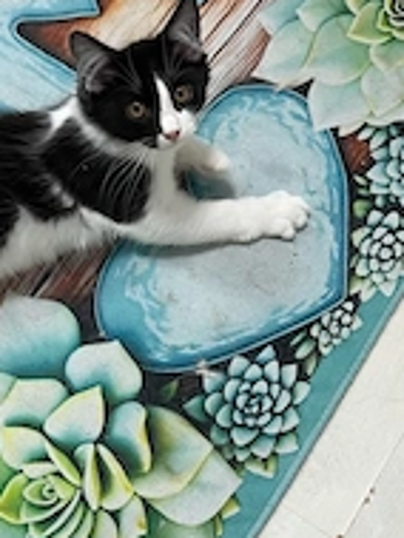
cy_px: 307
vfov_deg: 34.9
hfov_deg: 26.4
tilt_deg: -65.2
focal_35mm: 55
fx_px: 855
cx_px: 131
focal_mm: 5.7
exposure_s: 1/50
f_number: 1.5
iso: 100
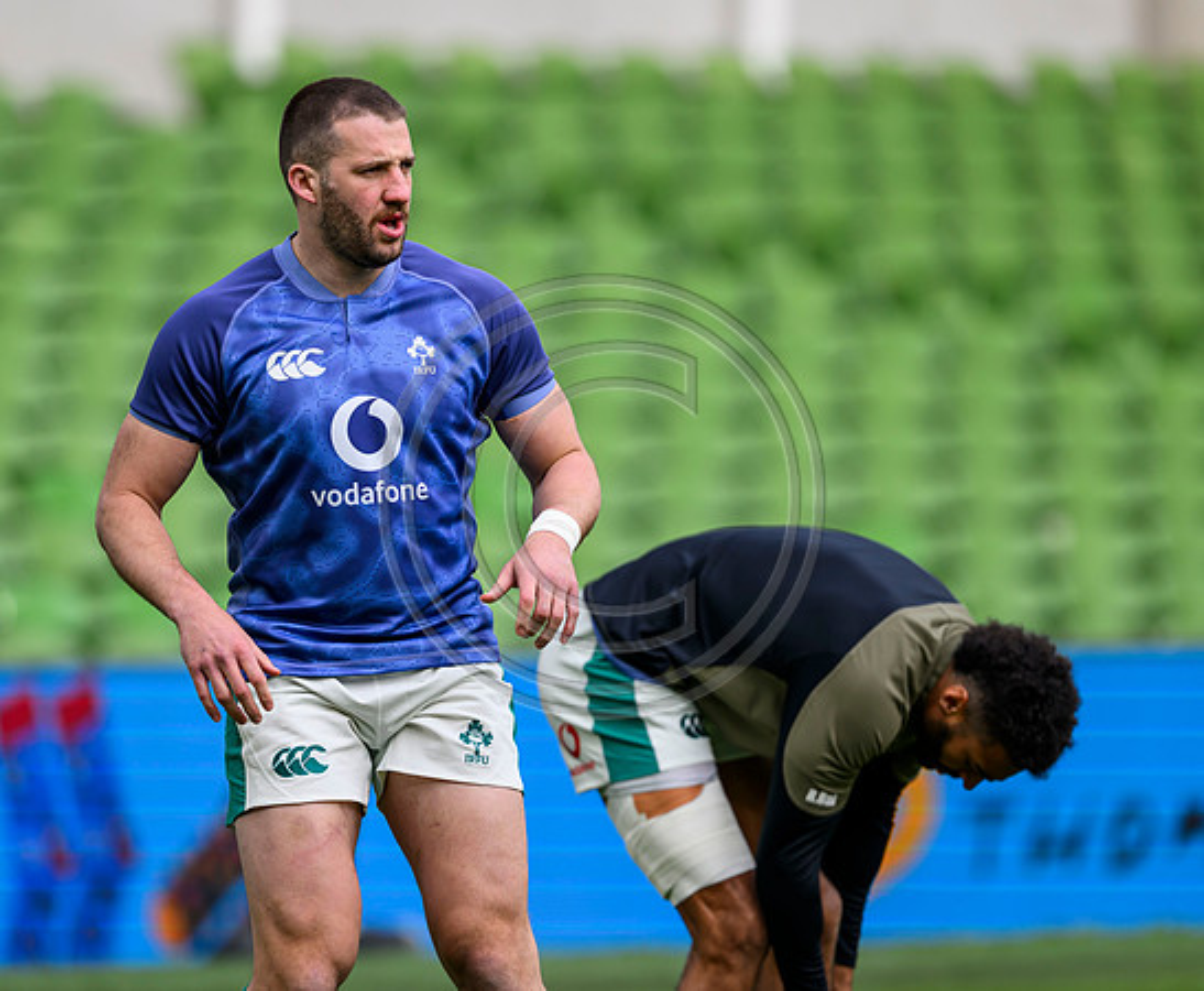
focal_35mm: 533
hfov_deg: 3.6
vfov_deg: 3.0
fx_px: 19192
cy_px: 576
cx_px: 560
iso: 500
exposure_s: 1/2500
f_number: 3.2
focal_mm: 400
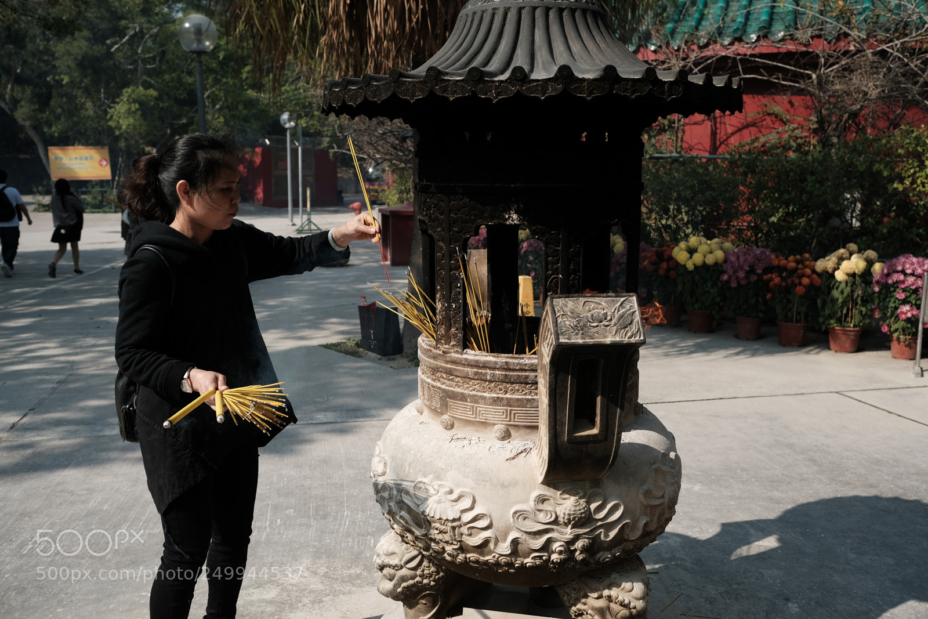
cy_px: 310
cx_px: 464
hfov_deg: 54.4
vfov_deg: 37.9
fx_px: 902
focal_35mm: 35
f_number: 4
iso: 200
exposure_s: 1/2000
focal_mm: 23
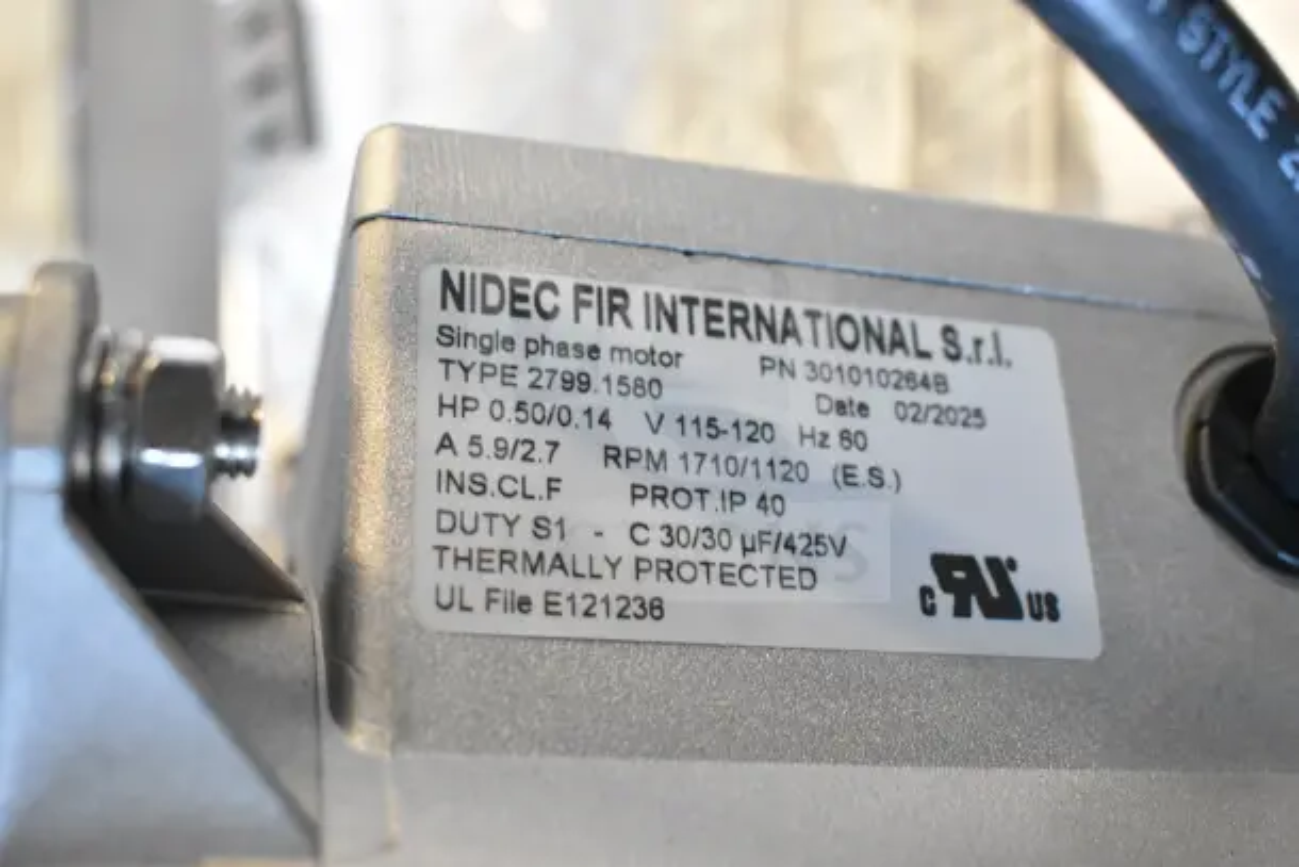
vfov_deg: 30.9
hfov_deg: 45.0
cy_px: 434
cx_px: 650
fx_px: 1570
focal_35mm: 44
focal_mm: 29
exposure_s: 1/100
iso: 6400
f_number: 5
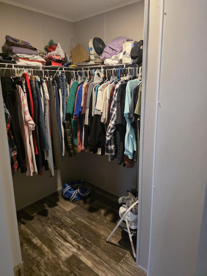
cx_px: 101
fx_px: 191
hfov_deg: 56.8
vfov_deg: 71.6
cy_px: 133
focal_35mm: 24
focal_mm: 6.3
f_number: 1.7
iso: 1600
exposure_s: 1/120
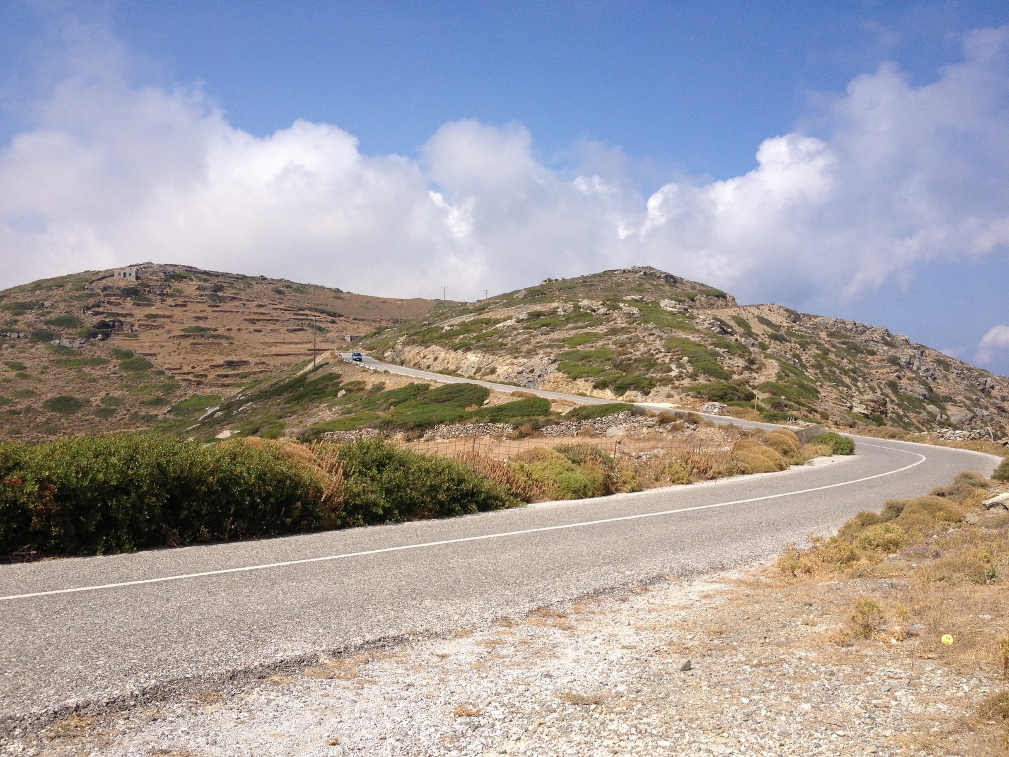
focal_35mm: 35
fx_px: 1020
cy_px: 378
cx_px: 504
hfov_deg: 52.6
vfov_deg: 40.7
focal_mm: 4.28
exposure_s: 1/2404
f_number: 2.4
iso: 50
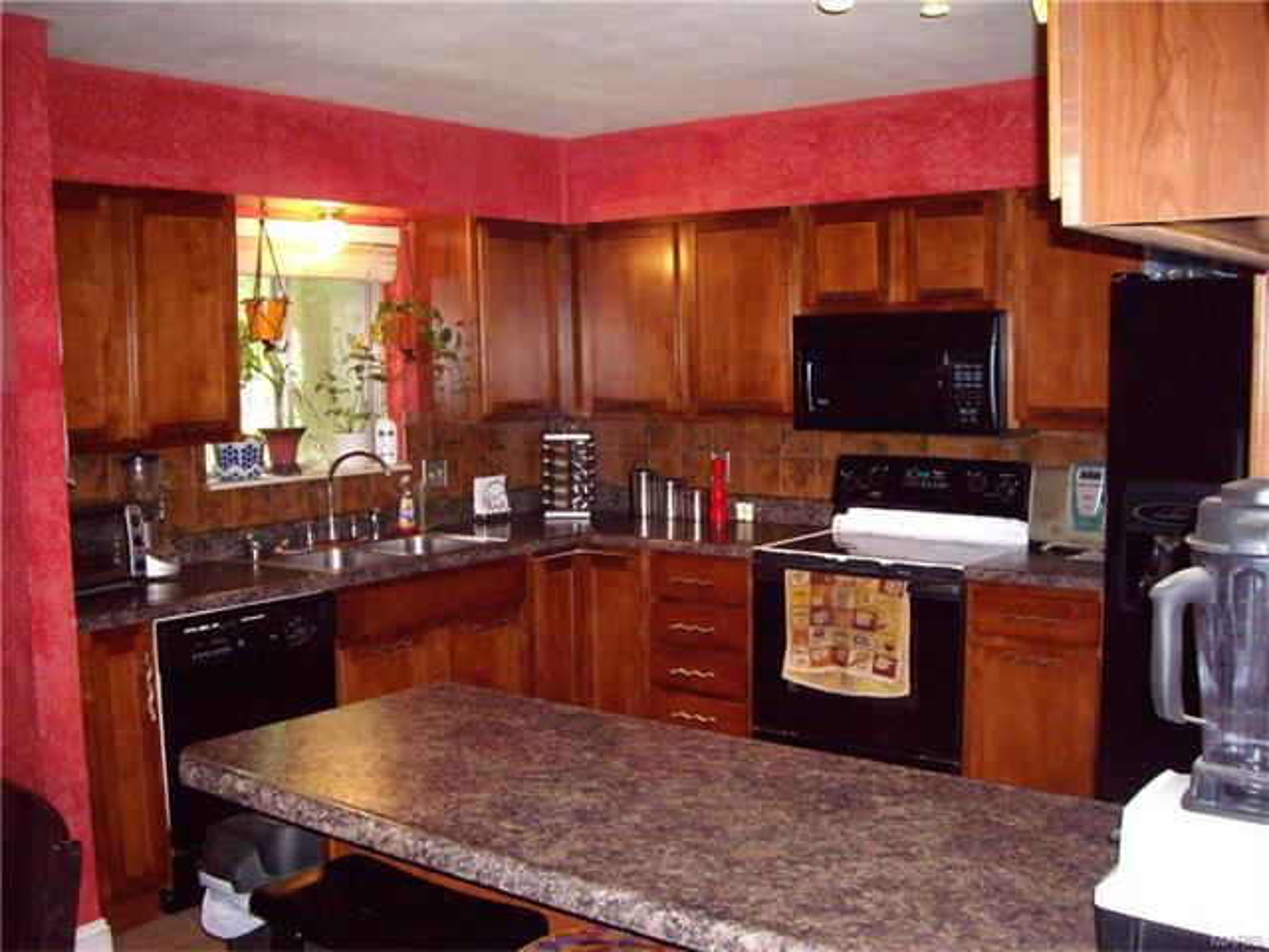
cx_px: 634
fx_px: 1393
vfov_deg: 37.7
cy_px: 476
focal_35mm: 38
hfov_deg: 49.0
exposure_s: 1/40
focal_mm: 6.2
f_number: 2.7
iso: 400
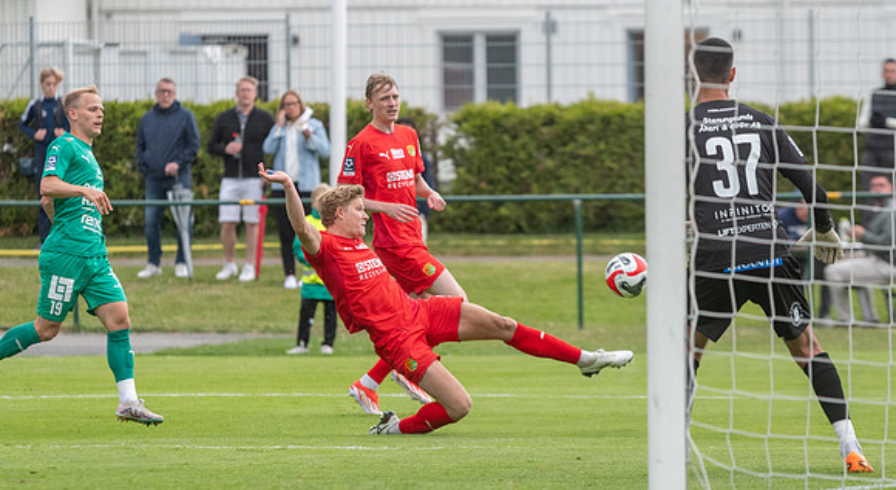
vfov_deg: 3.2
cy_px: 156
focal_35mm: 370
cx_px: 395
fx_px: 8736
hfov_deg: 5.9
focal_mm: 200
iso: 900
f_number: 4
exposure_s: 1/1250
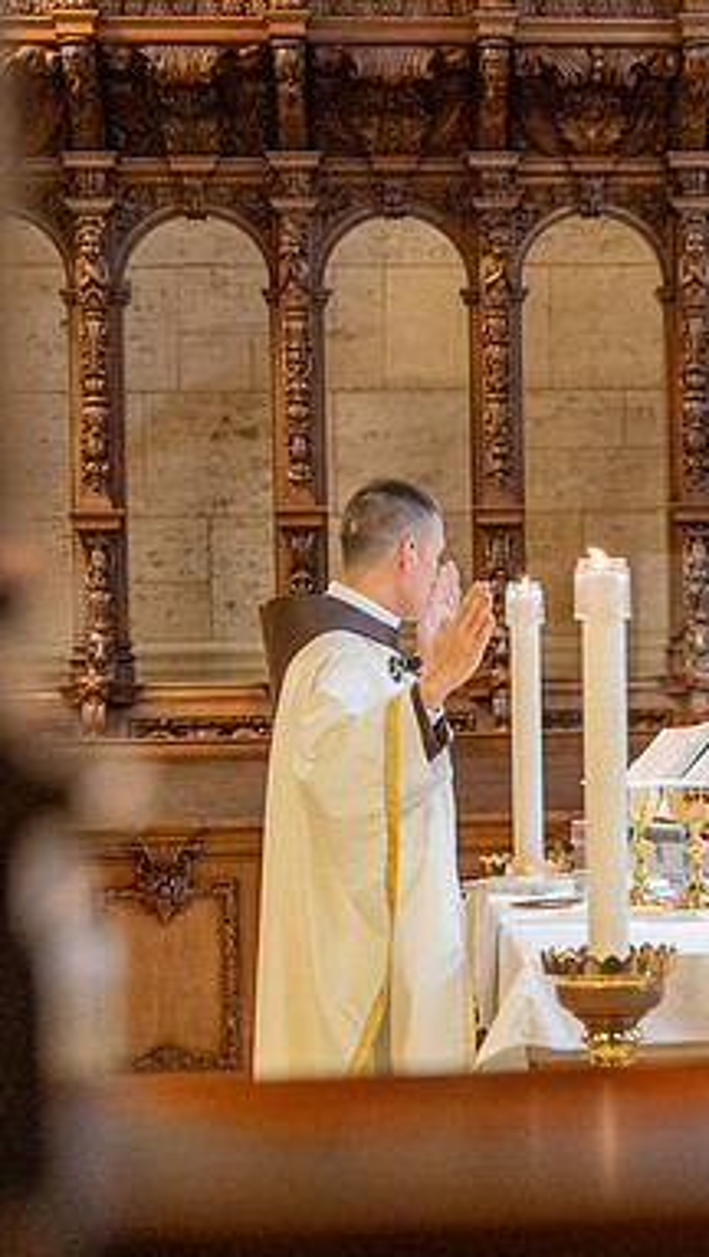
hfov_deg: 10.7
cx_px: 926
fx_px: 3702
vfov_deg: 19.3
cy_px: 632
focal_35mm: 111
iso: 2000
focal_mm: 70
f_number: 2.8
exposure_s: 1/200
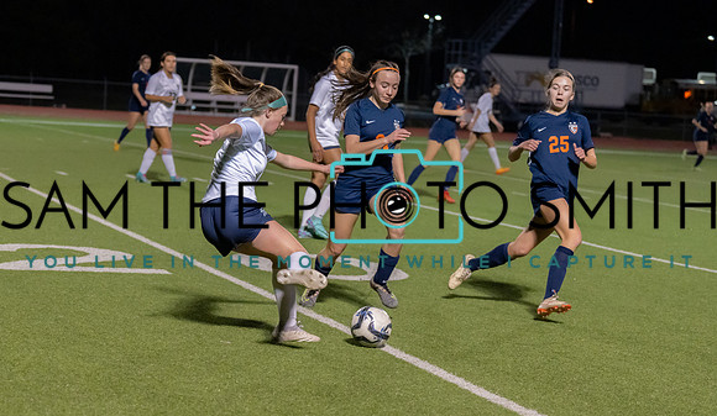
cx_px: 303
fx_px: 1821
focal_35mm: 95
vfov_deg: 13.0
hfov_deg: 22.3
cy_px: 304
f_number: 2.8
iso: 4000
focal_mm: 70
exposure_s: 1/1000
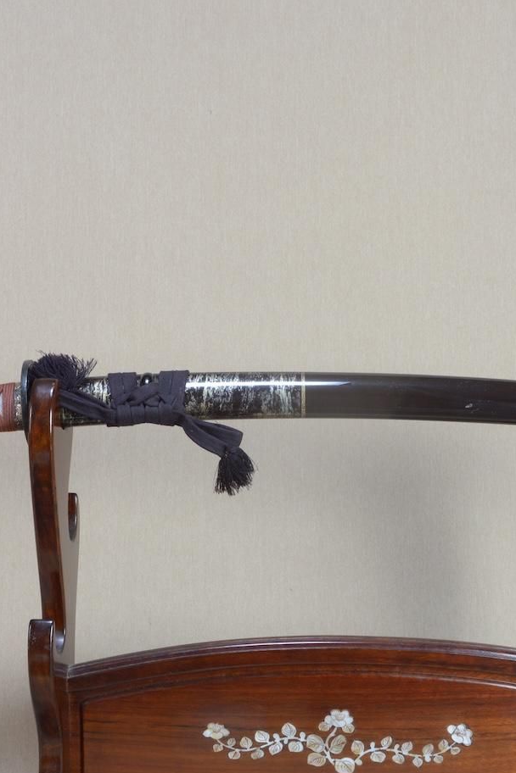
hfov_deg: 29.1
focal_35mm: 46
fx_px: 989
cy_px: 394
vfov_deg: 42.7
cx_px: 317
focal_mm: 20
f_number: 11
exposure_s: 1/1.6
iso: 400
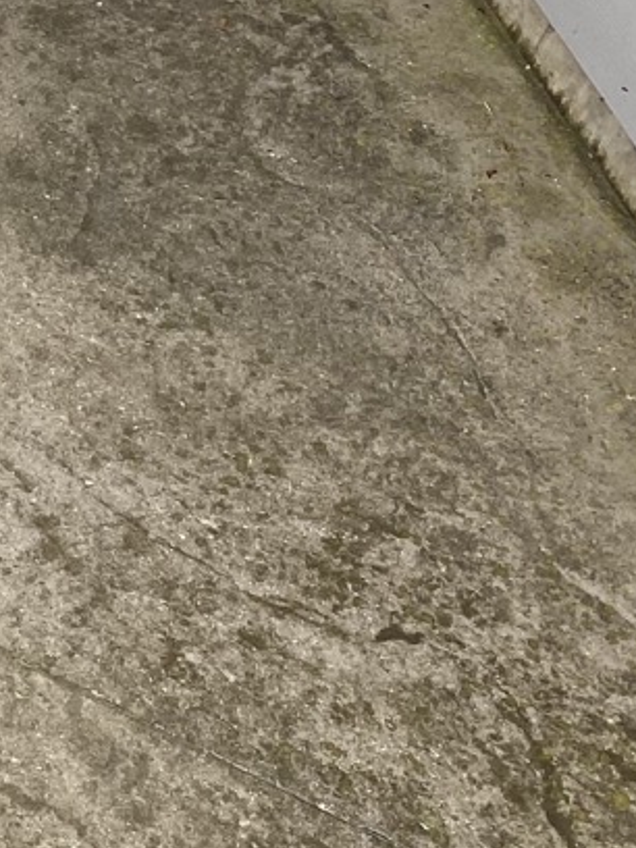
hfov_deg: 11.6
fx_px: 2499
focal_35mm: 102
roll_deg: -0.8
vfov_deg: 19.0
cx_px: -933
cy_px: 104
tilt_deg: -42.1
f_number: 1.8
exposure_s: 1/123
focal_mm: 4.25
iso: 32
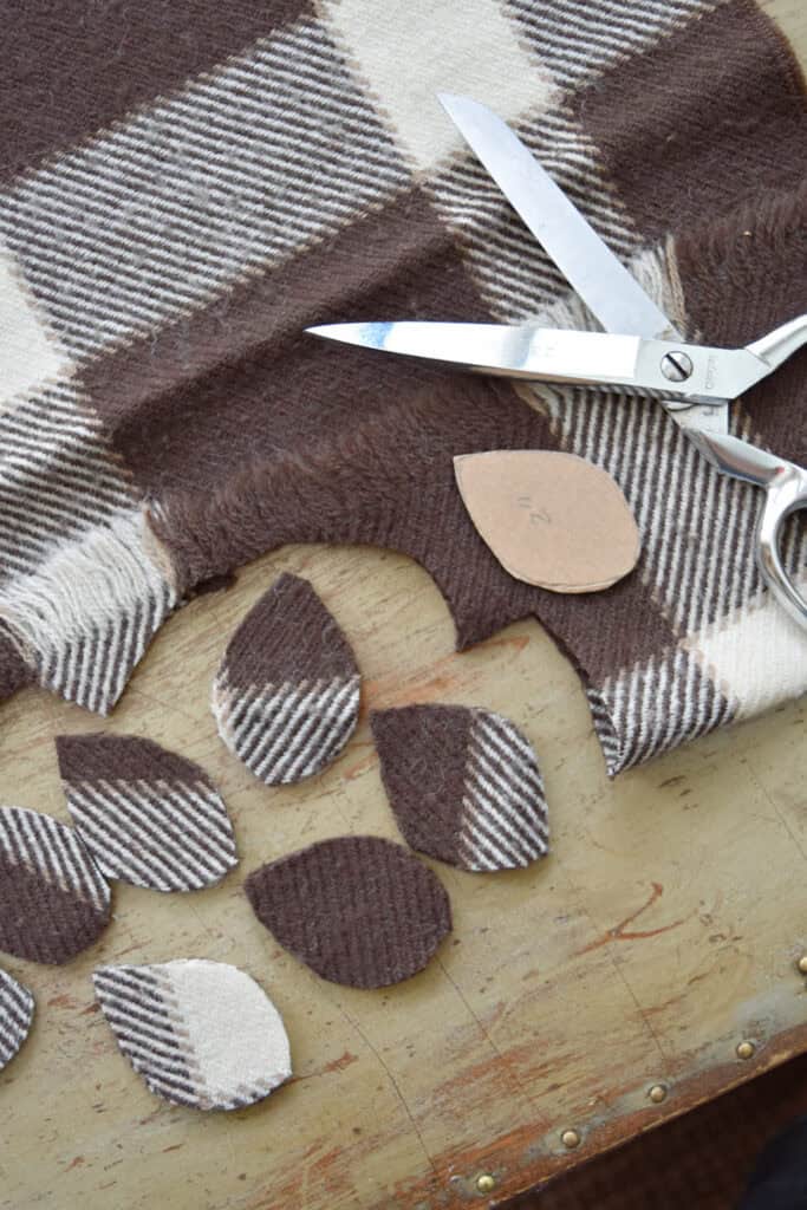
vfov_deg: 45.0
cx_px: 404
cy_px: 605
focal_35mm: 44
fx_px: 1462
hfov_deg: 30.9
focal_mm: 29
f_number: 4.5
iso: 400
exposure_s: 1/80
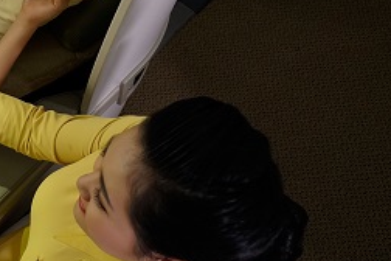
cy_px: -55
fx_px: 793
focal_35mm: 73
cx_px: -178
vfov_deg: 17.7
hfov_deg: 23.0
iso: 1000
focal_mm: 23
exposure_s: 1/60
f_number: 5
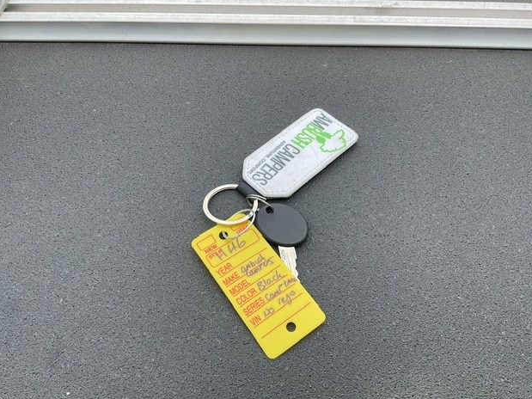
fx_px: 461
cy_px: 201
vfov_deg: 46.8
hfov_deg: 60.0
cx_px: 260
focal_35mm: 30
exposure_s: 1/912
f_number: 1.8
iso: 16
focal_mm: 3
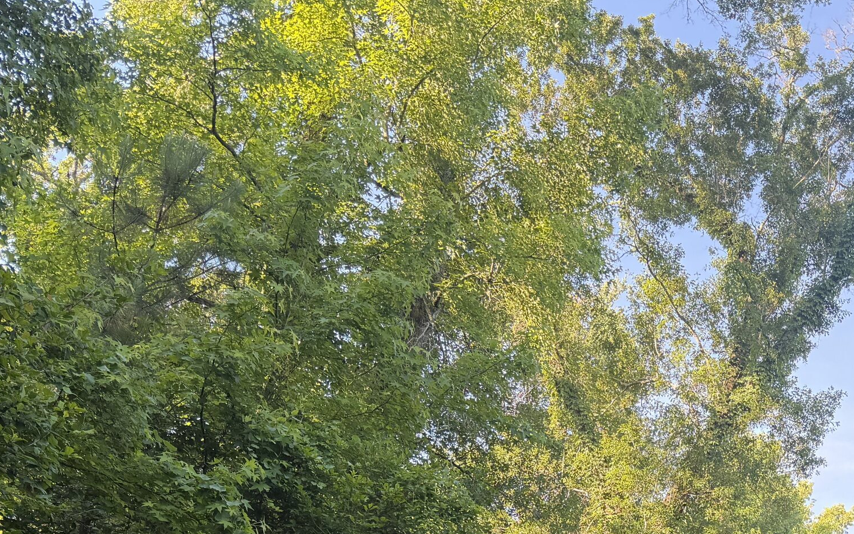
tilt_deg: +14.7
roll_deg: -2.4
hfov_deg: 35.5
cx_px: 833
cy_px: 628
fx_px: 1210
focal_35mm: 52
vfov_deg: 23.0
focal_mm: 6.76
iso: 80
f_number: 1.78
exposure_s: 1/217
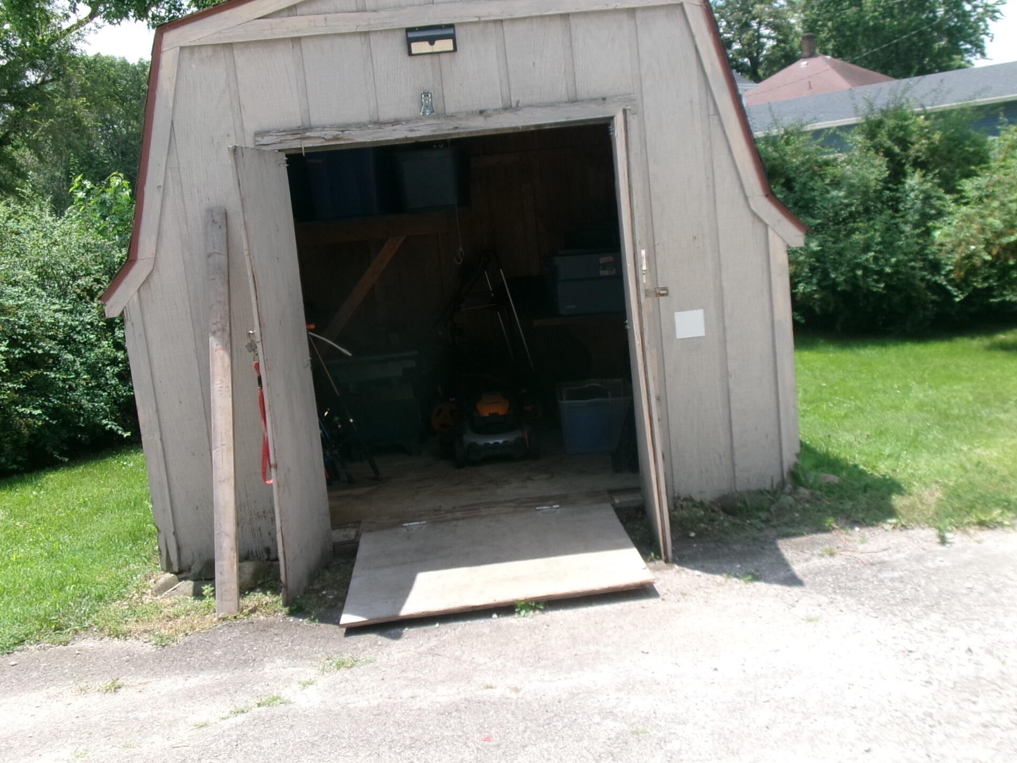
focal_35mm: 38
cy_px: 389
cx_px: 522
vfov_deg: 37.7
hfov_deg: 49.0
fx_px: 1116
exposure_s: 1/70
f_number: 10.8
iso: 100
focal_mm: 5.1
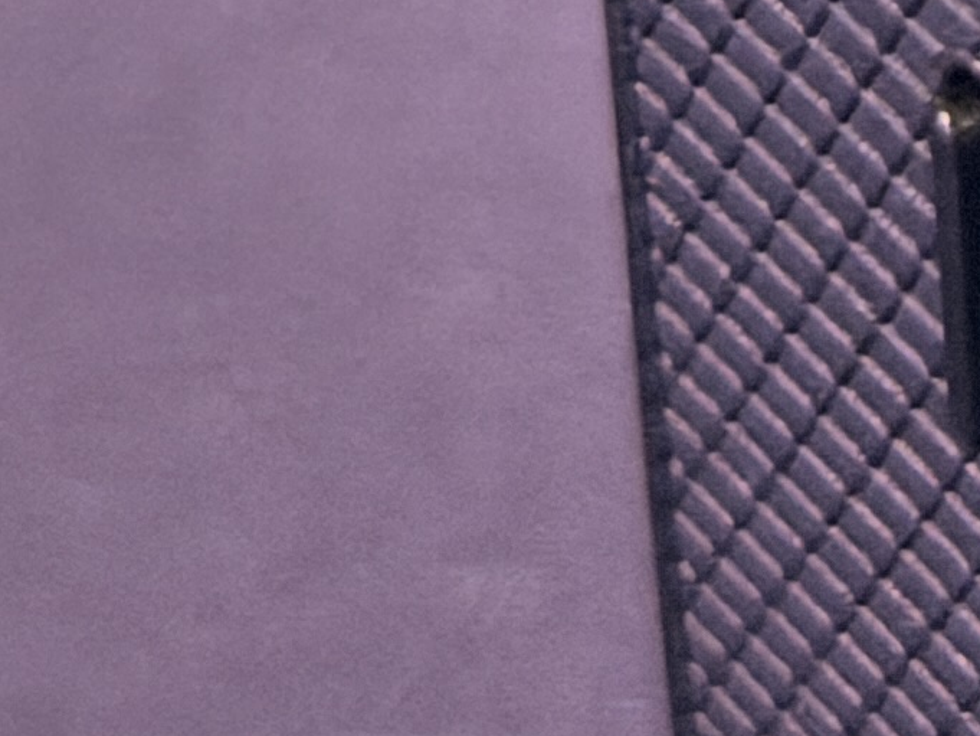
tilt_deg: -38.7
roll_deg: -0.2
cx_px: 2163
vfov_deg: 5.1
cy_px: -870
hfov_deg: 6.7
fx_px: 8042
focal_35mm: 284
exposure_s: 1/40
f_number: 1.78
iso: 320
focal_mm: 6.76
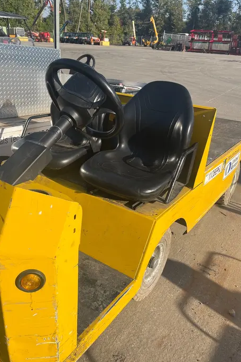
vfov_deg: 63.7
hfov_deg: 45.0
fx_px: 291
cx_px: 123
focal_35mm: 29
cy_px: 180
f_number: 1.6
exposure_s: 1/2967
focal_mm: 5.1
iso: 50
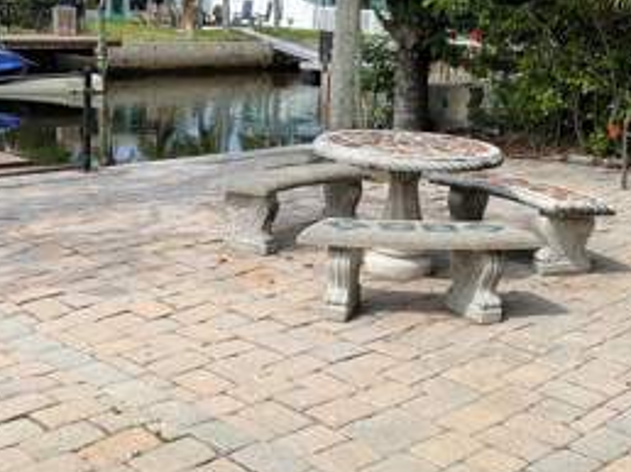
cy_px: 196
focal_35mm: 54
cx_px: 333
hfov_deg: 35.6
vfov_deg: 26.9
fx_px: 983
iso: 16
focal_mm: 3
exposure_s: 1/1848
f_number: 1.8
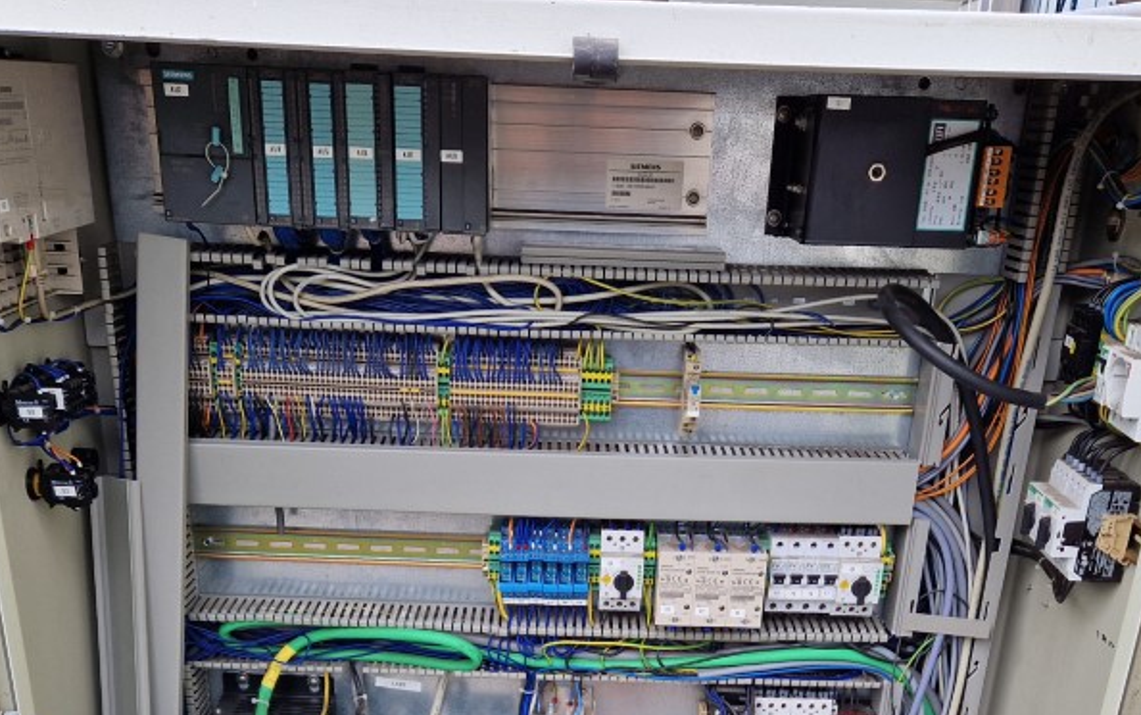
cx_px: 605
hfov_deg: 47.1
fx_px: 1307
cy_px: 734
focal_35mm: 42
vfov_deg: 28.5
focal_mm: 5.4
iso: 50
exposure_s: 1/495
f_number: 1.8
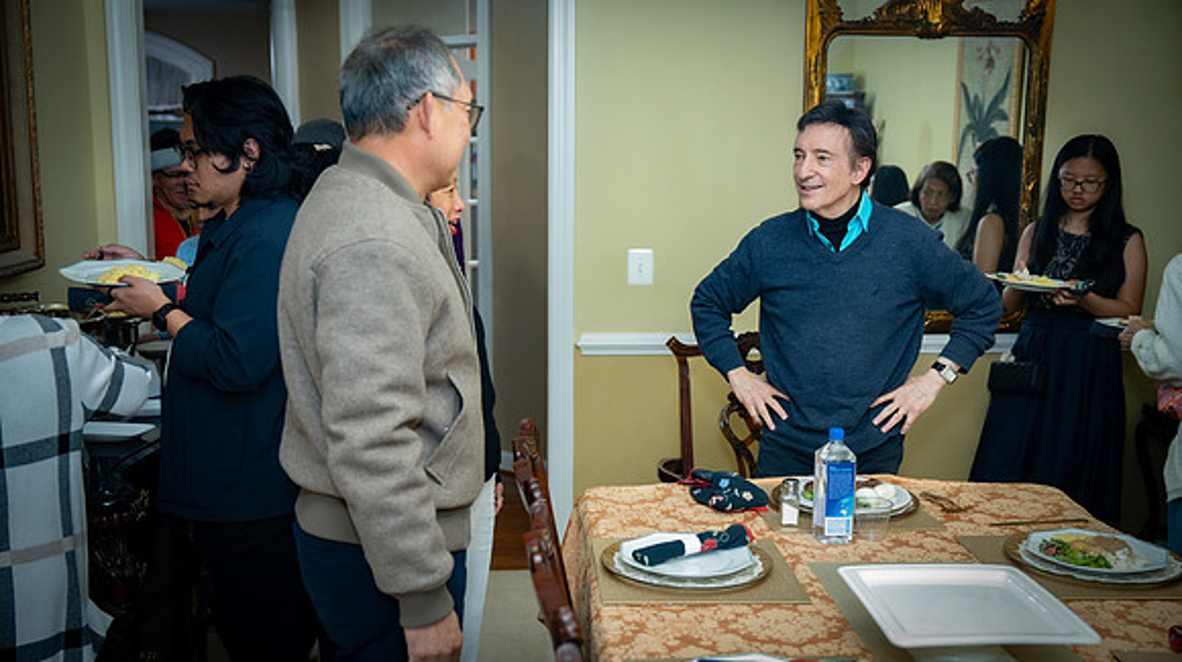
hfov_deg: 49.6
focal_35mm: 41
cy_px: 331
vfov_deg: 29.0
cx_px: 591
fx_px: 1280
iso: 1600
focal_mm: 39
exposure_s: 1/160
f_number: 2.8
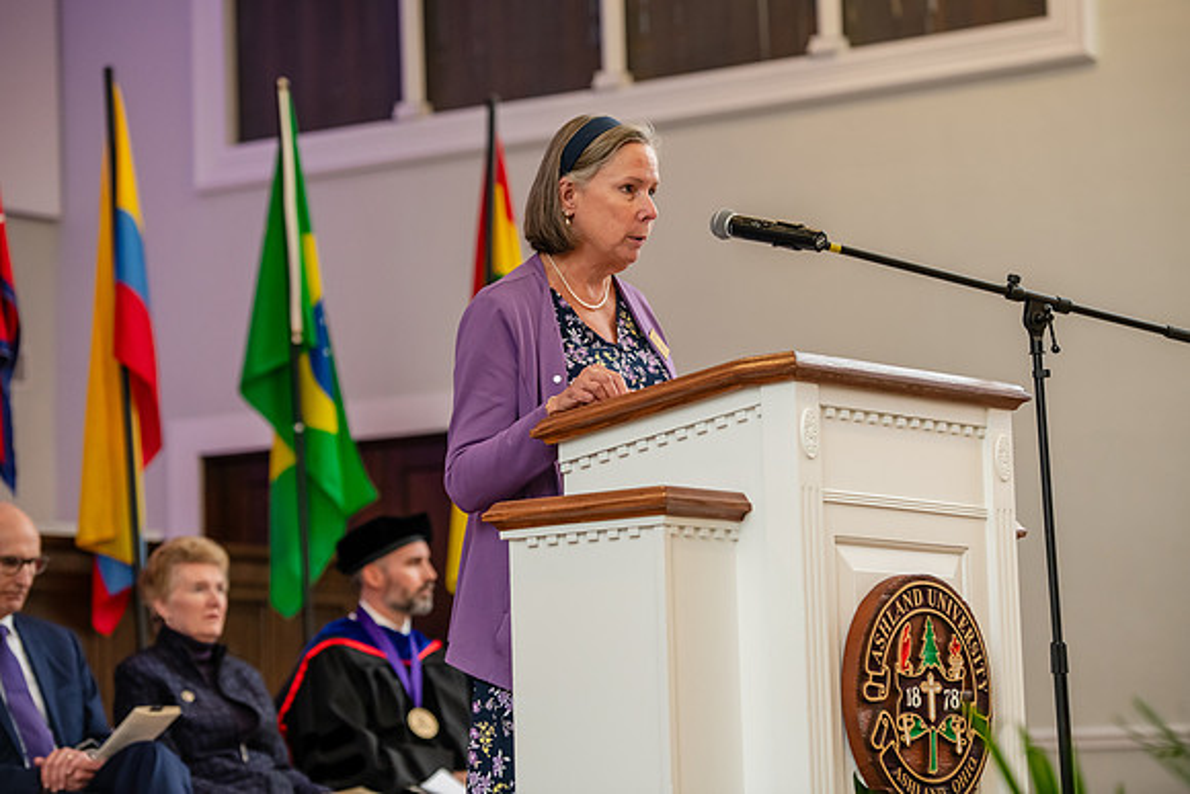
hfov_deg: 18.3
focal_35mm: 112
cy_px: 397
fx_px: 3703
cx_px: 595
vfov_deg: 12.2
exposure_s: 1/200
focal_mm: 112
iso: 1250
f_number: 3.5
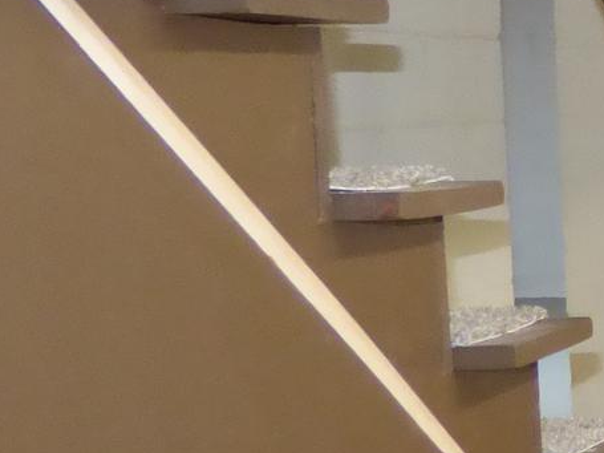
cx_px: 1290
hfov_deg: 15.8
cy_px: 193
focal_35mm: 90
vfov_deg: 16.4
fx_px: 1570
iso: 640
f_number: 2.8
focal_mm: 3.58
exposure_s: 1/60
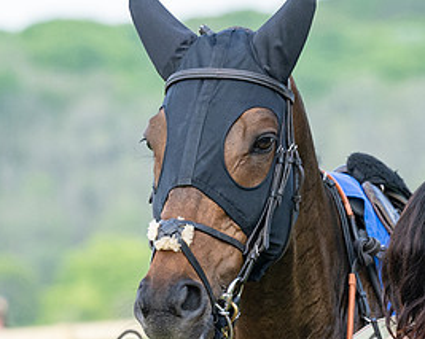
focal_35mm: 562
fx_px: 7061
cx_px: 196
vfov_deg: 2.7
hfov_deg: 3.4
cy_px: 293
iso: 400
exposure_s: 1/1000
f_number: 4
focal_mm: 135
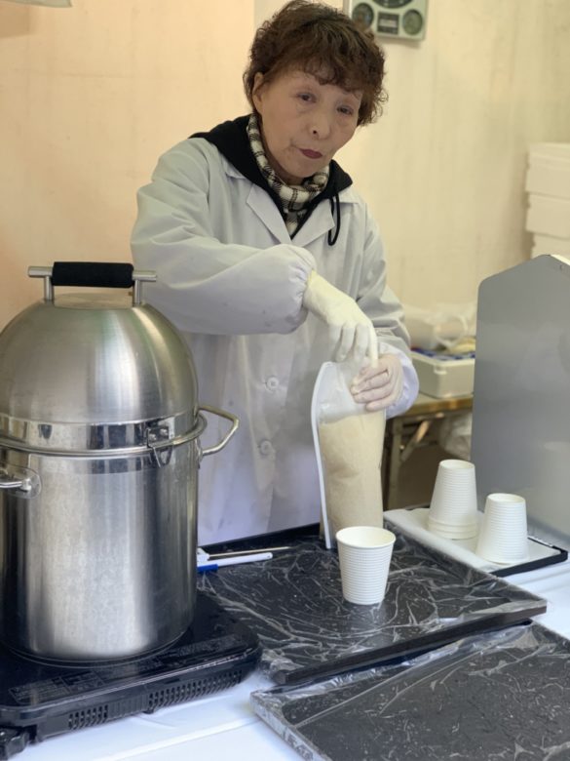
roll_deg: +1.4
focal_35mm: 52
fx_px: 1142
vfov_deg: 36.8
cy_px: 380
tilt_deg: -10.5
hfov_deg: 28.0
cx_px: 285
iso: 125
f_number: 2.4
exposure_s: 1/69
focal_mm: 6
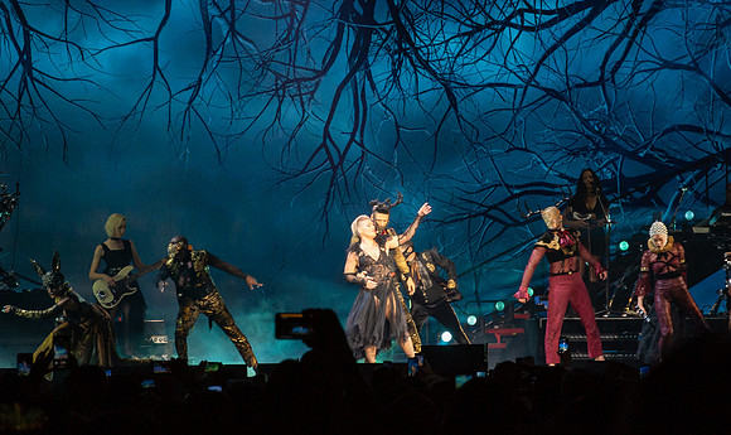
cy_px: 256
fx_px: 4101
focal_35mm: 209
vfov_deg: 6.1
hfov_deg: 10.2
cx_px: 382
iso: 800
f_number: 5.6
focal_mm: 71.6
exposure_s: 1/100
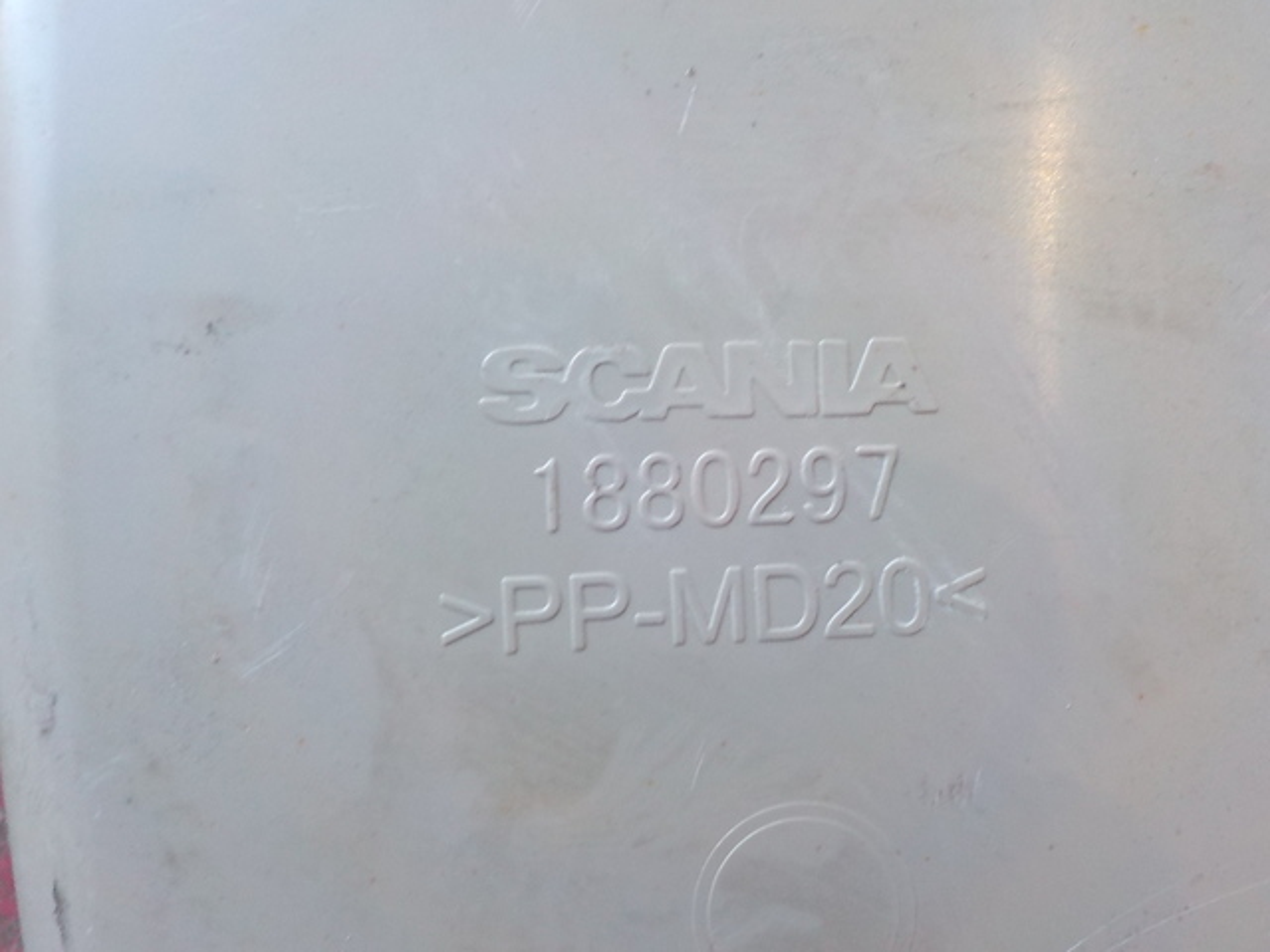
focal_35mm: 30
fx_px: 1101
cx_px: 635
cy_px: 476
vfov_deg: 46.8
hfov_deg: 60.0
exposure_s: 1/30
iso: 180
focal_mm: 4.1
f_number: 3.3
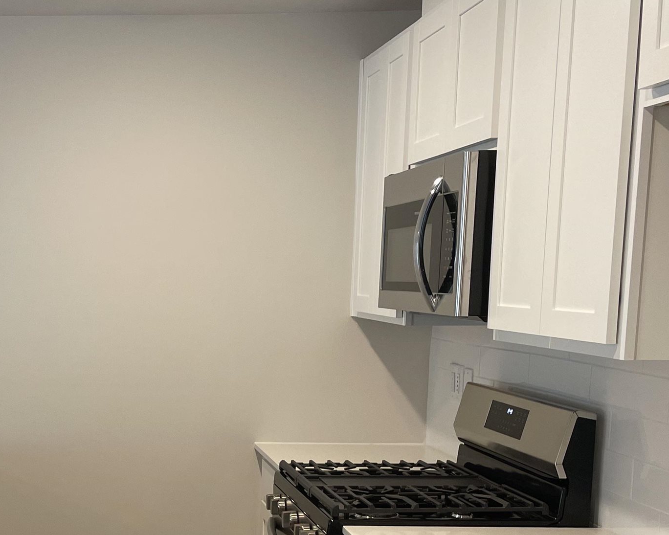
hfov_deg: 31.3
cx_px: 50
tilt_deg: -7.8
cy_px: 429
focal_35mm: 57
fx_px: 1128
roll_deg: +0.2
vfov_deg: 26.2
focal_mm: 4.2
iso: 80
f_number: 1.6
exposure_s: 1/60
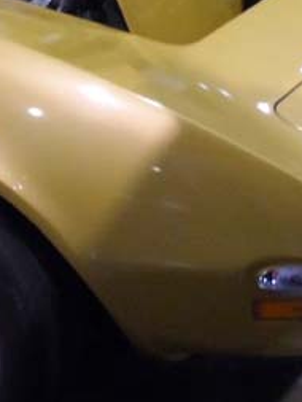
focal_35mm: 97
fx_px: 1127
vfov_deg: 19.3
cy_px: -59
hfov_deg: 14.0
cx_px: -191
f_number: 3.2
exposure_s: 1/30
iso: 400
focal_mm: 4
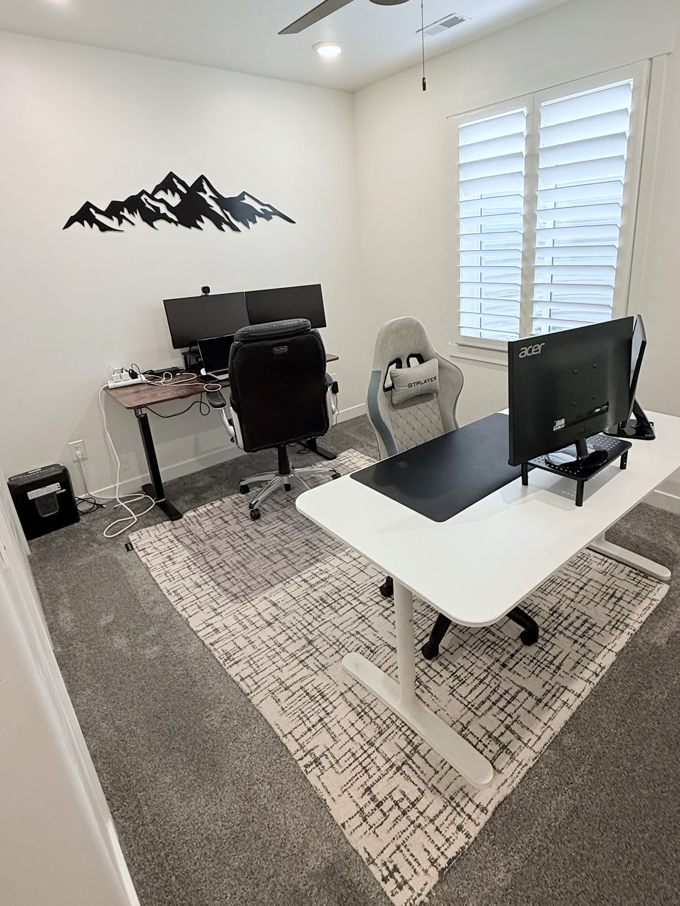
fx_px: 498
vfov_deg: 84.4
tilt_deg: -17.6
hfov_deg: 68.4
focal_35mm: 19
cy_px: 408
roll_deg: +2.9
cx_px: 385
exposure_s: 1/120
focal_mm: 2.22
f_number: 2.2
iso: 200
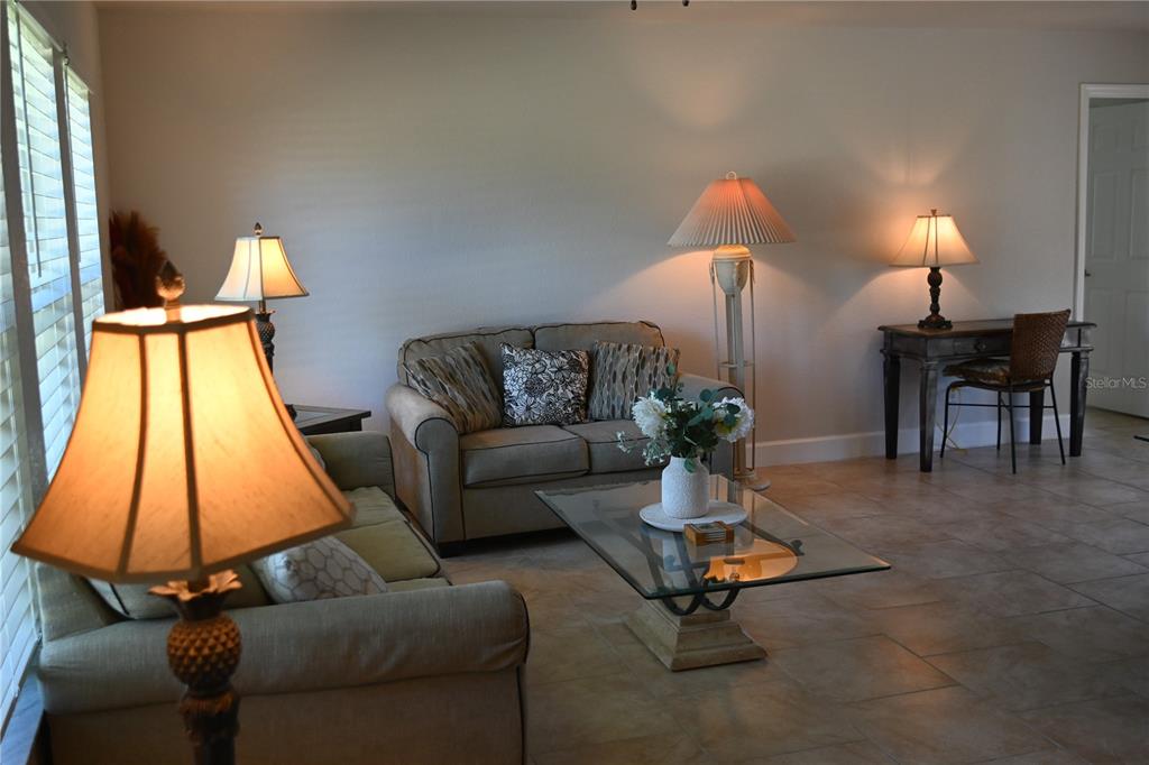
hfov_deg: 51.3
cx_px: 574
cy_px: 382
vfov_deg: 35.5
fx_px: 1196
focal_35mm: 38
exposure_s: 1/125
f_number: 4
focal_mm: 25
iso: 800
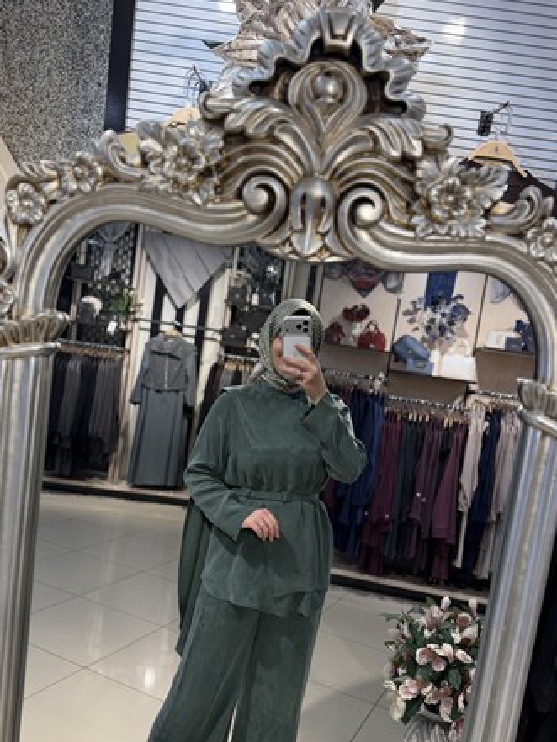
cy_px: 415
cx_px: 276
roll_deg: -8.5
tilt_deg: -12.6
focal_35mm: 29
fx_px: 622
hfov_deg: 48.2
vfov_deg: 61.5
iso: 160
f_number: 1.78
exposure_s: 1/100
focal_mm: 6.76
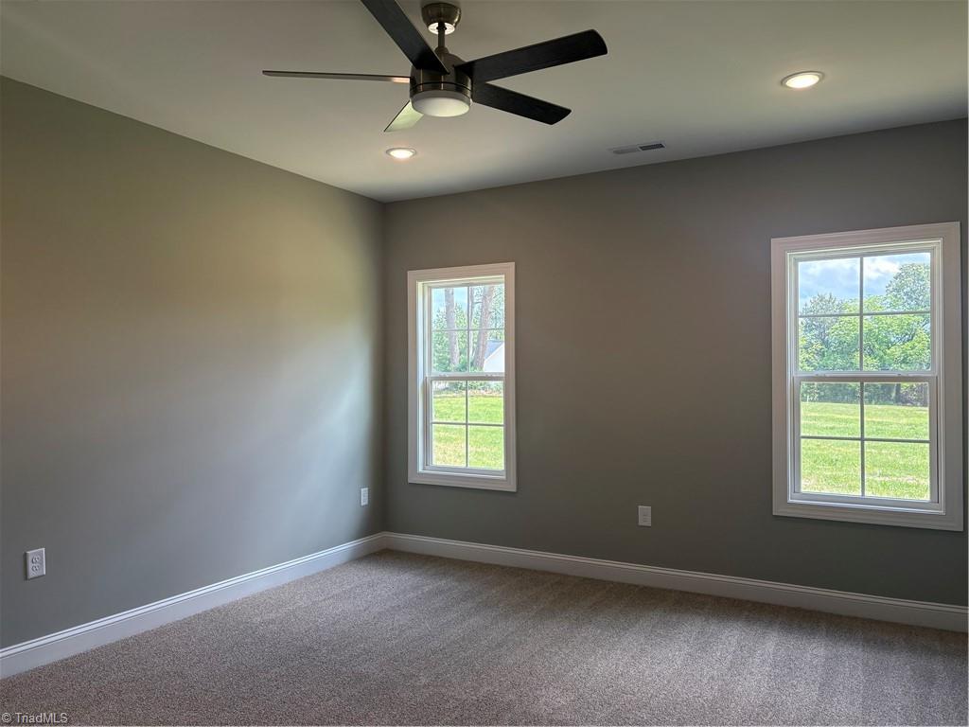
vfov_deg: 53.1
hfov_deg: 67.3
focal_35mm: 26
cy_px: 364
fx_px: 728
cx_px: 484
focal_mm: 5.96
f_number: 1.6
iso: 100
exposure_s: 1/239
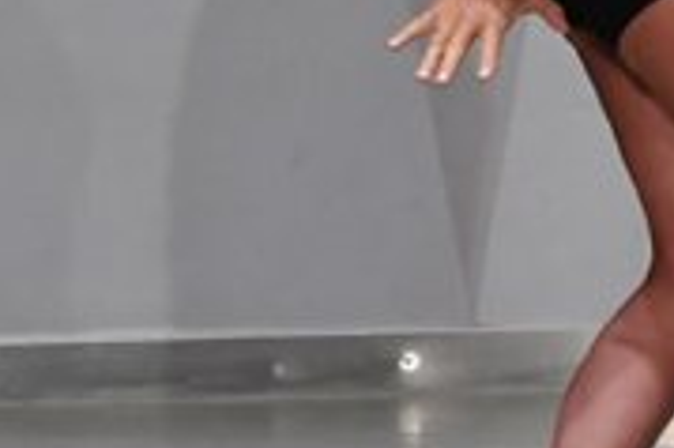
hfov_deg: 1.9
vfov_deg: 1.2
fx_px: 20631
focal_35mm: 1103
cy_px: -196
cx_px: 1331
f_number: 5.6
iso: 4000
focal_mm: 170
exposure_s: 1/400
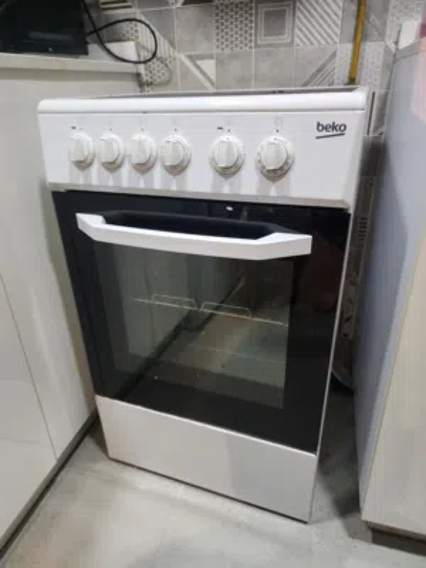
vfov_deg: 73.9
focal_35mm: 23
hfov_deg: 58.9
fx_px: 377
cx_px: 213
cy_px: 284
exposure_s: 1/100
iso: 800
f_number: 1.8
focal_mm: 6.4
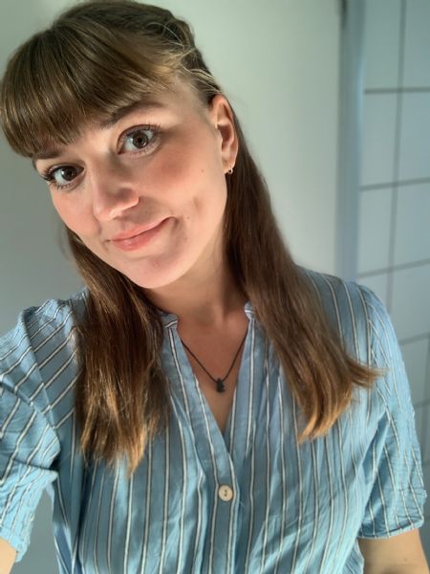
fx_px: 530
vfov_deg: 56.8
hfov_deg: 44.2
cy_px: 287
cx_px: 215
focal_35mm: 32
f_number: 2.2
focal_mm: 2.87
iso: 64
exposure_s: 1/69
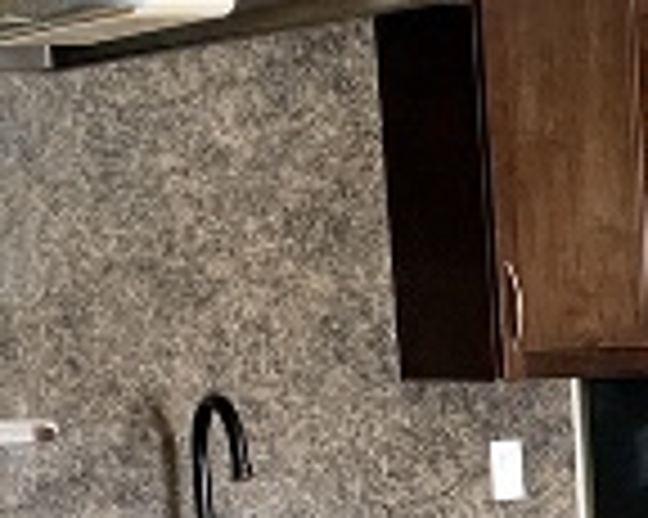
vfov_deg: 13.2
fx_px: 2166
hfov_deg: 15.8
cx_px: 927
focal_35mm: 113
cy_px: 640
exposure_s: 1/60
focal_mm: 4.25
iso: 200
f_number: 1.8
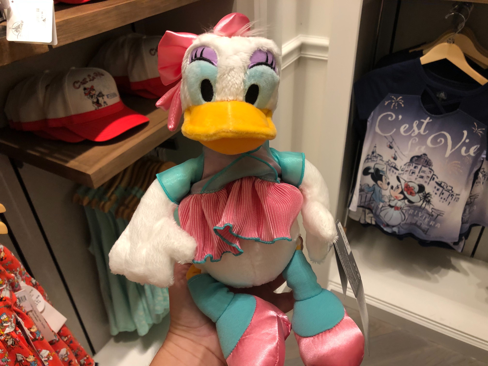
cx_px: 244
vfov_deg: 49.7
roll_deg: +2.3
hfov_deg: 63.4
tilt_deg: -34.6
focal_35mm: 28
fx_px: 395
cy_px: 183
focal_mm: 3.99
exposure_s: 1/15
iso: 40
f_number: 1.8
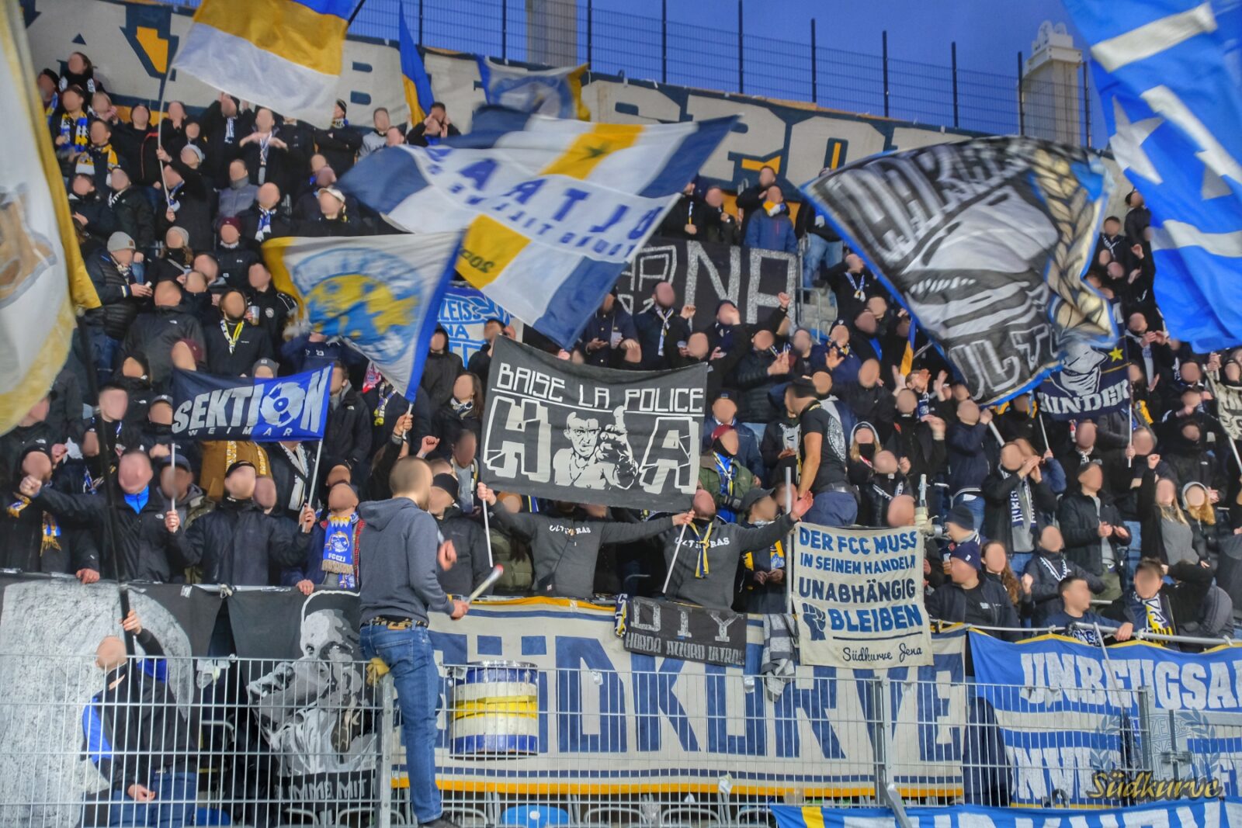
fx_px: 1794
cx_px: 621
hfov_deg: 38.2
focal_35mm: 52
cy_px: 414
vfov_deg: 26.0
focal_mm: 34.5
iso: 2500
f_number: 4
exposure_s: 1/60
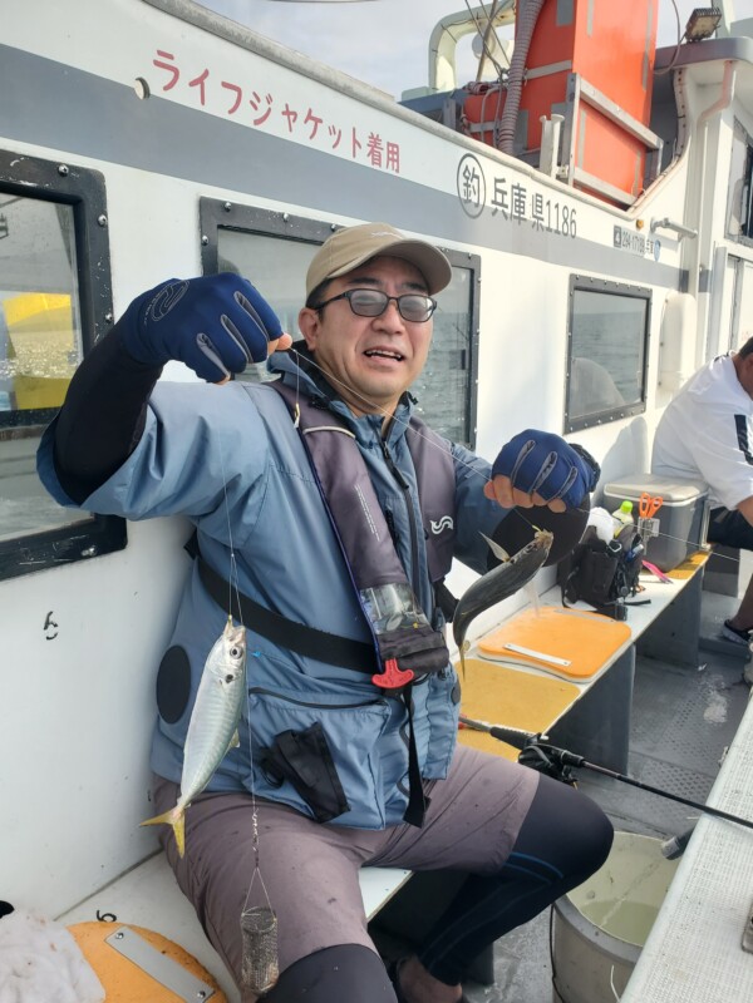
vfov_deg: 67.3
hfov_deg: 53.1
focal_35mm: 26
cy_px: 502
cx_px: 376
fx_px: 754
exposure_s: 1/1019
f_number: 2.4
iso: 50
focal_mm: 4.3
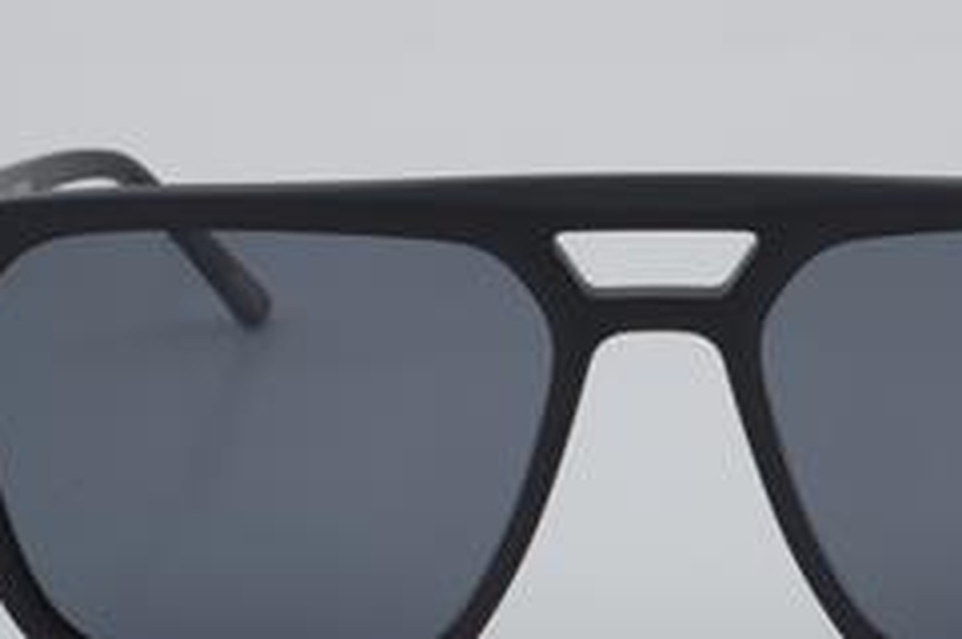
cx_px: 659
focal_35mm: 137
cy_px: 403
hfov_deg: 15.0
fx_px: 3651
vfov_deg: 10.0
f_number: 32
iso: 100
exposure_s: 1/4
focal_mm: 55
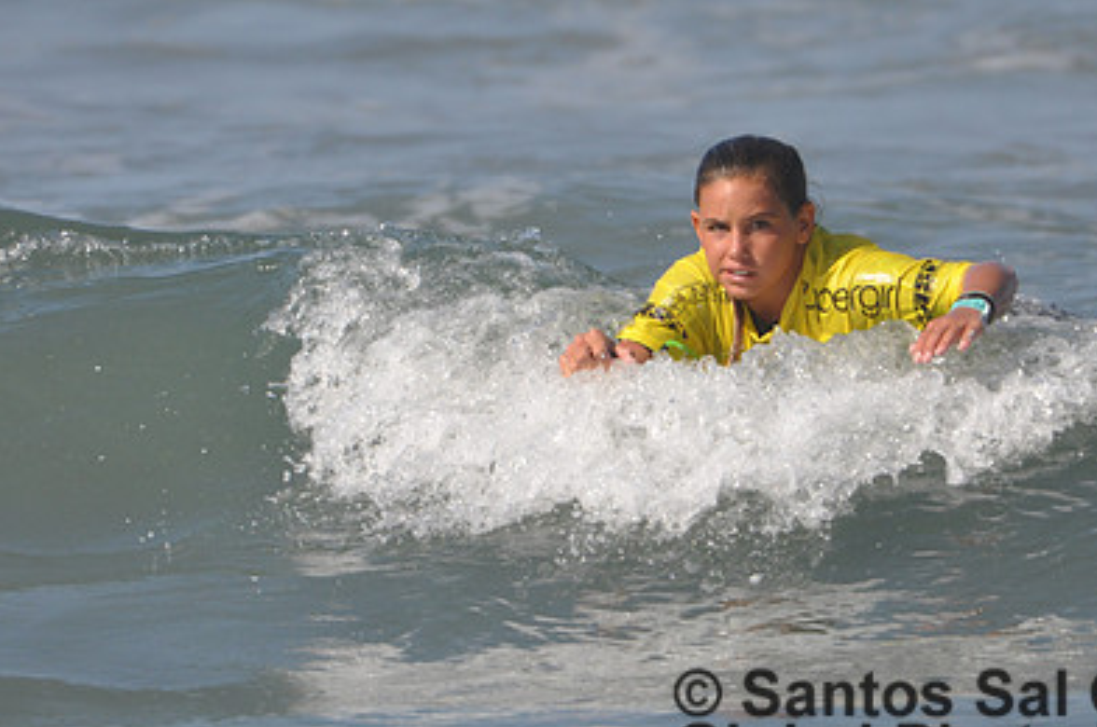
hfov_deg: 1.7
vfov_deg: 1.1
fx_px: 37145
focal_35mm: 1221
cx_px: 630
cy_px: 312
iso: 400
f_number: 6.3
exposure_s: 1/1600
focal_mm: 550
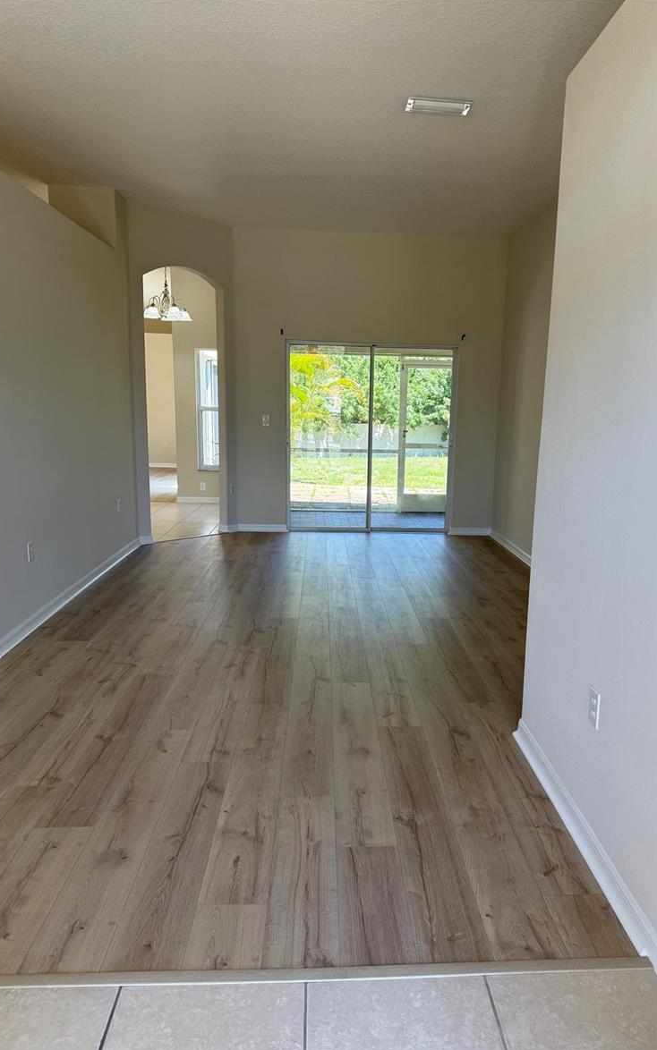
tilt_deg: -10.1
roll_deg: -2.5
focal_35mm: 26
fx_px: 745
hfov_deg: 47.5
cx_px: 374
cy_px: 533
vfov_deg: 70.4
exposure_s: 1/267
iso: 100
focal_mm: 6.76
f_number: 1.78
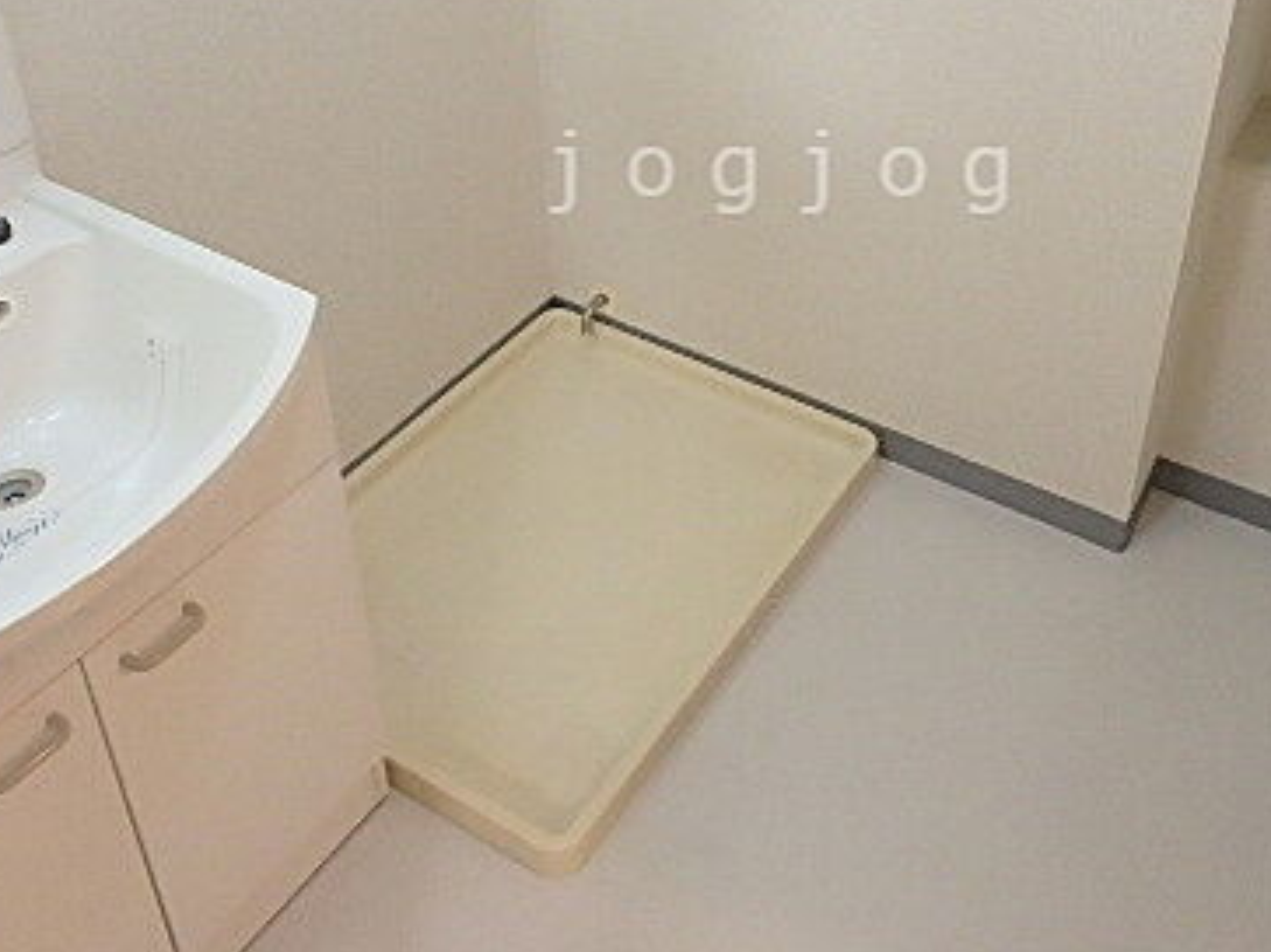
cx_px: 788
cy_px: 172
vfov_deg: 37.1
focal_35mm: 37
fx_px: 1358
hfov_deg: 49.7
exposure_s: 1/25
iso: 800
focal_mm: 3.7
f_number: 3.5
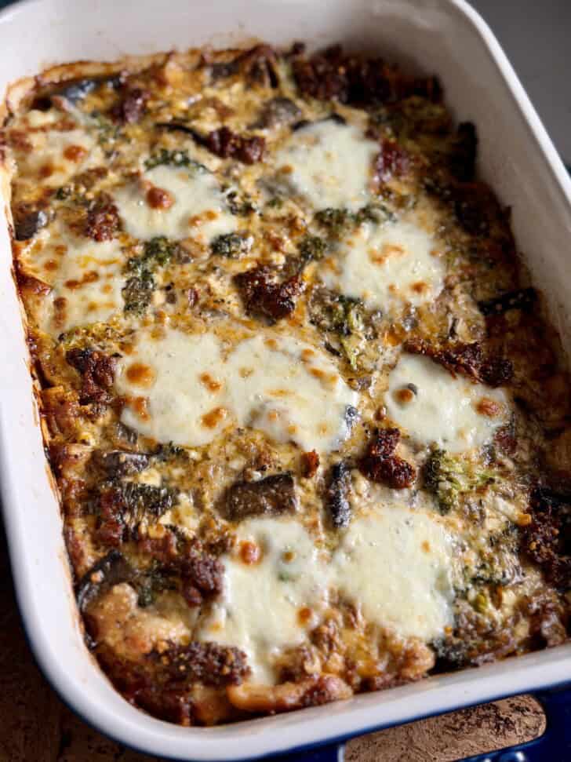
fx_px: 1056
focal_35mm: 48
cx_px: 286
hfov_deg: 30.3
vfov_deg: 39.7
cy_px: 381
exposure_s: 1/77
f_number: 1.8
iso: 100
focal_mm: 6.8
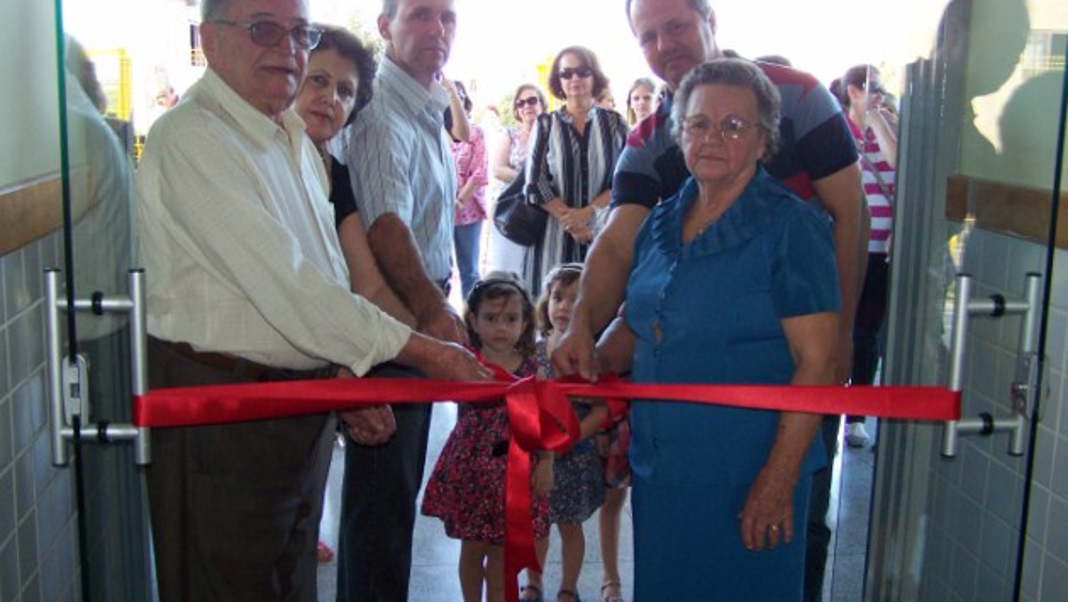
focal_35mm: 42
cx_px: 528
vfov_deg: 28.4
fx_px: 1190
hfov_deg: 48.3
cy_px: 283
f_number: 2.8
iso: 160
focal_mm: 6.3
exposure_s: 1/60
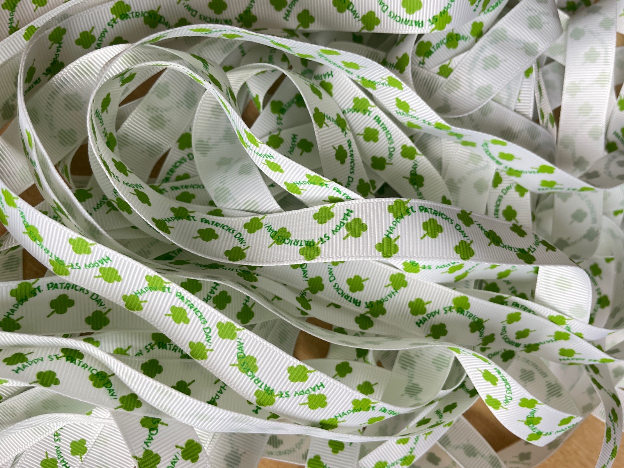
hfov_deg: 67.3
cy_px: 234
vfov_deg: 53.1
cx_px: 312
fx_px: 469
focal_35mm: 26
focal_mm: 4.2
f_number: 1.6
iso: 125
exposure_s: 1/121
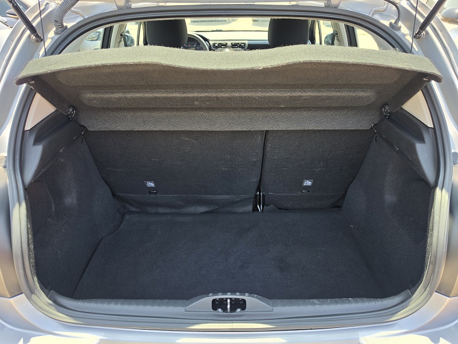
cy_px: 172
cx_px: 229
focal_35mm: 23
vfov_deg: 58.9
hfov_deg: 73.9
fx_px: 304
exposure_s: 1/359
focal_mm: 6.5
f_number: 1.4
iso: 32
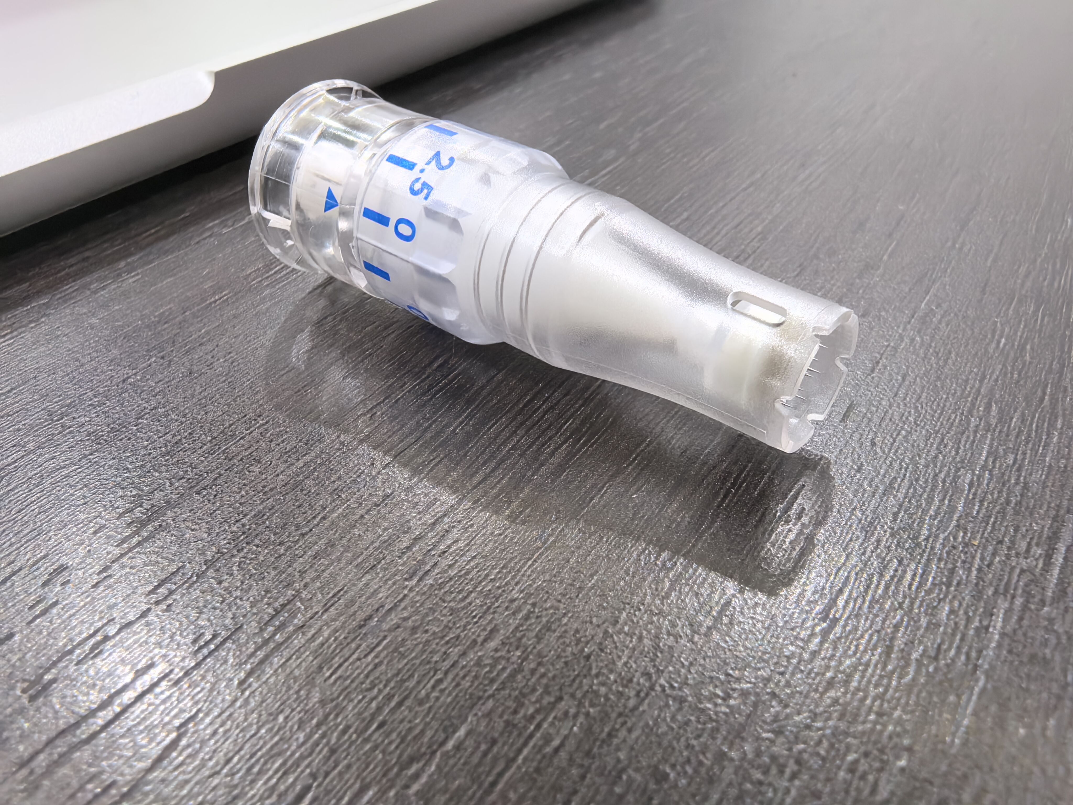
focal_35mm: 27
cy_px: 402
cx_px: 536
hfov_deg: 65.3
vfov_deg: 51.4
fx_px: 837
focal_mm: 1.95
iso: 320
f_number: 2.2
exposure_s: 1/50
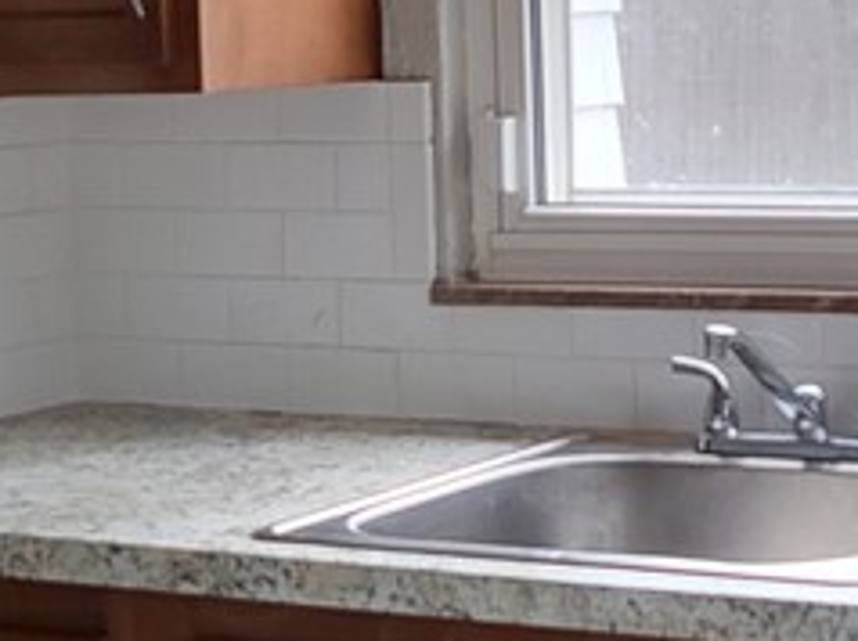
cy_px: 40
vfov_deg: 13.1
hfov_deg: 17.0
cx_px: 945
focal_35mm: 112
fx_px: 2773
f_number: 1.8
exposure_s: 1/120
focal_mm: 4.25
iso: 200
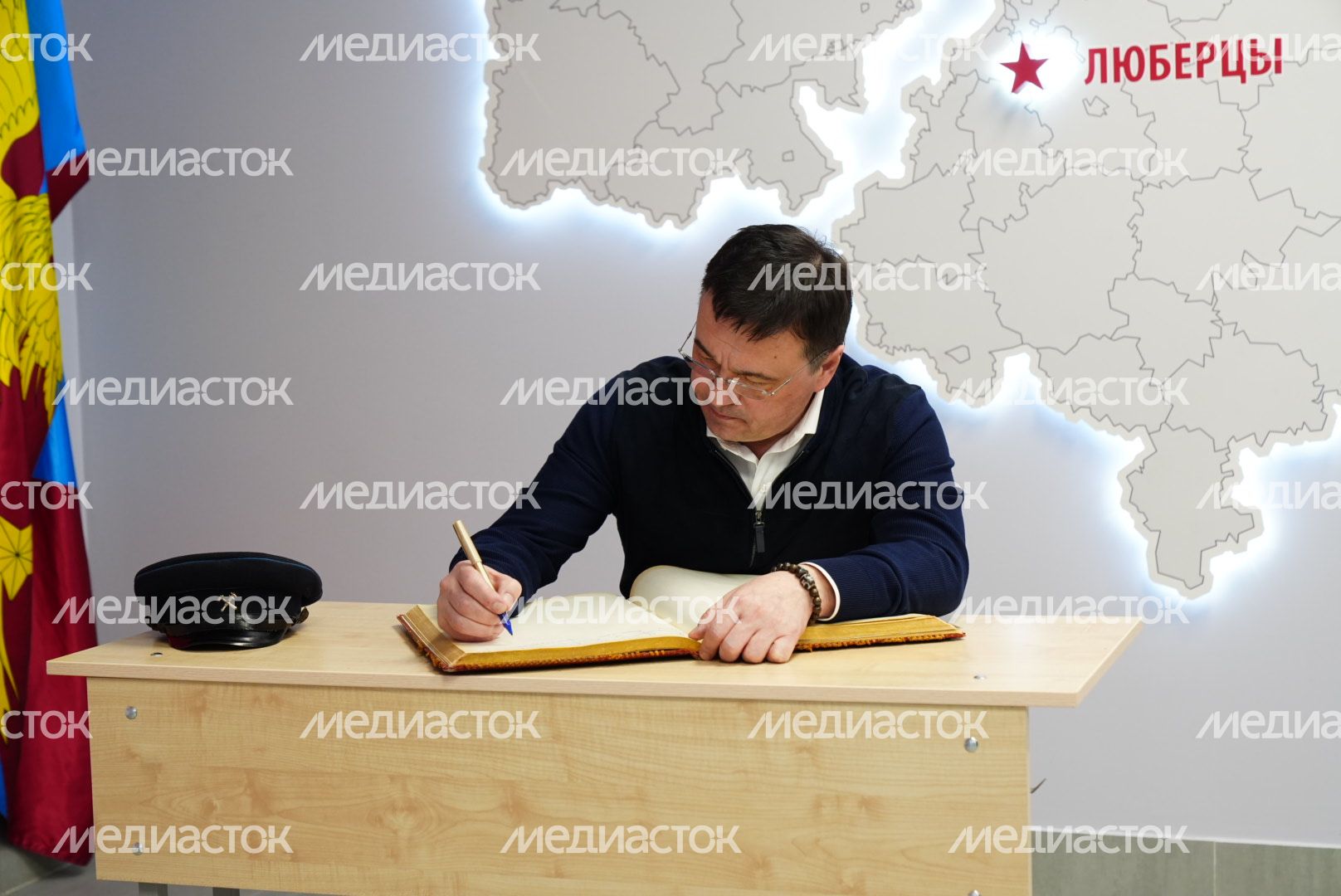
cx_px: 670
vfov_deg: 22.3
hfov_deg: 32.9
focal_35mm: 61
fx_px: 2274
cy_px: 448
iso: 1600
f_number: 5
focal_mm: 61
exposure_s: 1/100
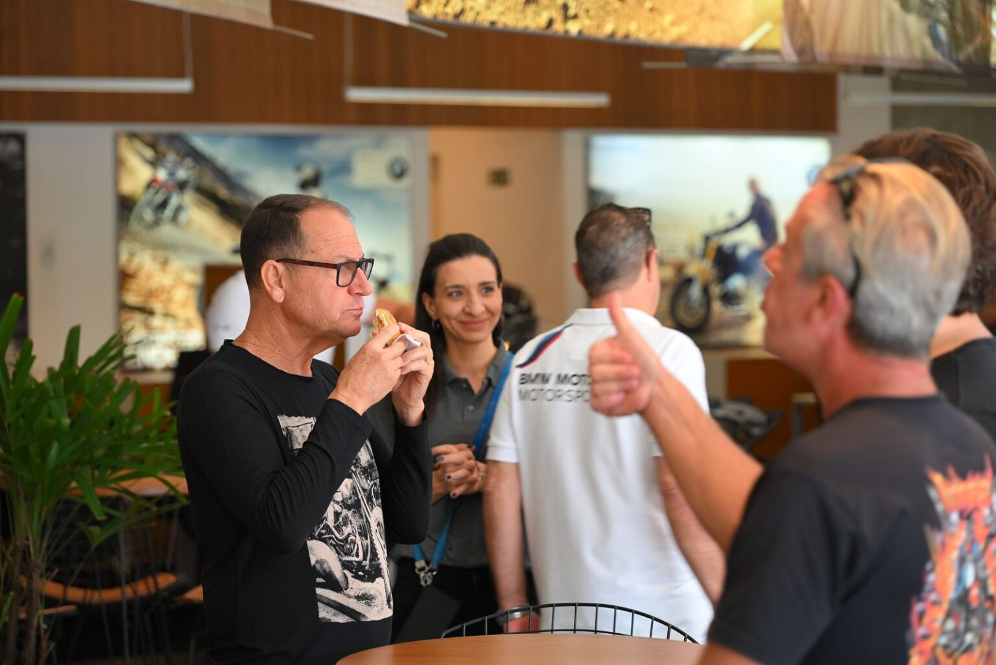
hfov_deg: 17.1
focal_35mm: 120
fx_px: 3322
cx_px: 498
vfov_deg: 11.4
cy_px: 332
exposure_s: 1/80
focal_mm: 120
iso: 800
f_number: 4
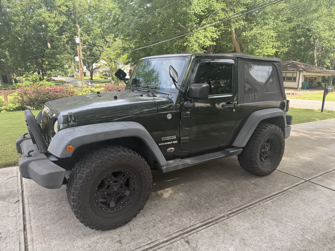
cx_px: 168
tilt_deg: -14.4
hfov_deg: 71.6
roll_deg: +1.1
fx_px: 232
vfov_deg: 56.8
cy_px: 126
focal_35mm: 24
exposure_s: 1/459
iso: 80
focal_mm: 6.76
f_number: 1.78
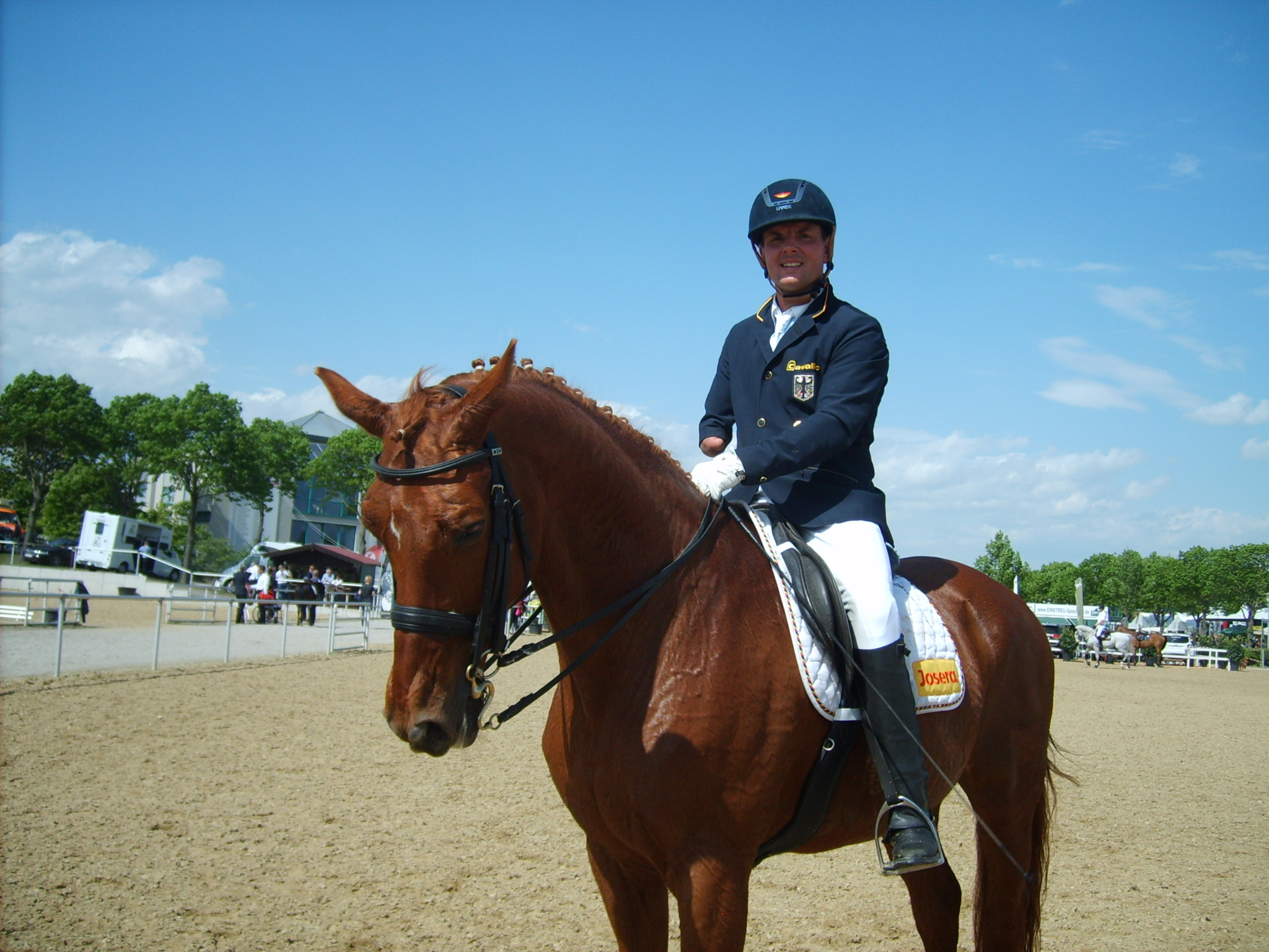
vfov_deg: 40.7
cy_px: 476
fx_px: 1283
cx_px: 634
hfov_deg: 52.6
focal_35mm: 35
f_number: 7.1
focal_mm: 5.8
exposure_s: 1/250
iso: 50
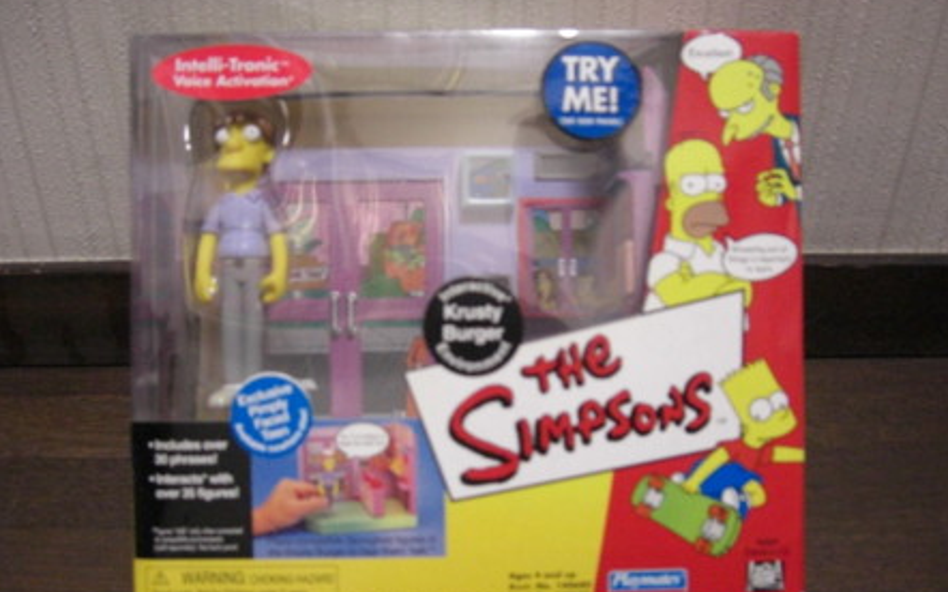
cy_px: 332
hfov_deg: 48.2
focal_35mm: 41
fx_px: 1059
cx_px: 478
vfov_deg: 31.2
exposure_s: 1/20
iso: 800
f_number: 2.8
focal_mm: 7.9
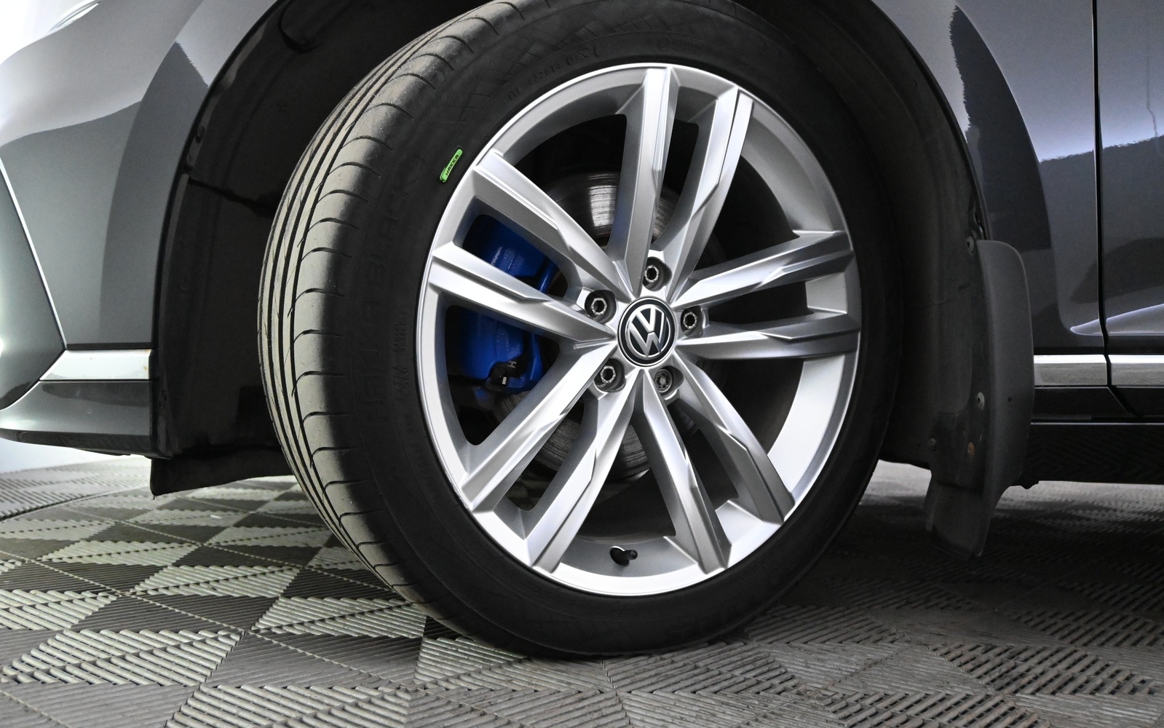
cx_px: 576
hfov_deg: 58.9
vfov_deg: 38.8
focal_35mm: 33
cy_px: 338
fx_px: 1032
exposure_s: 1/80
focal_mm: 21
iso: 6400
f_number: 4.5
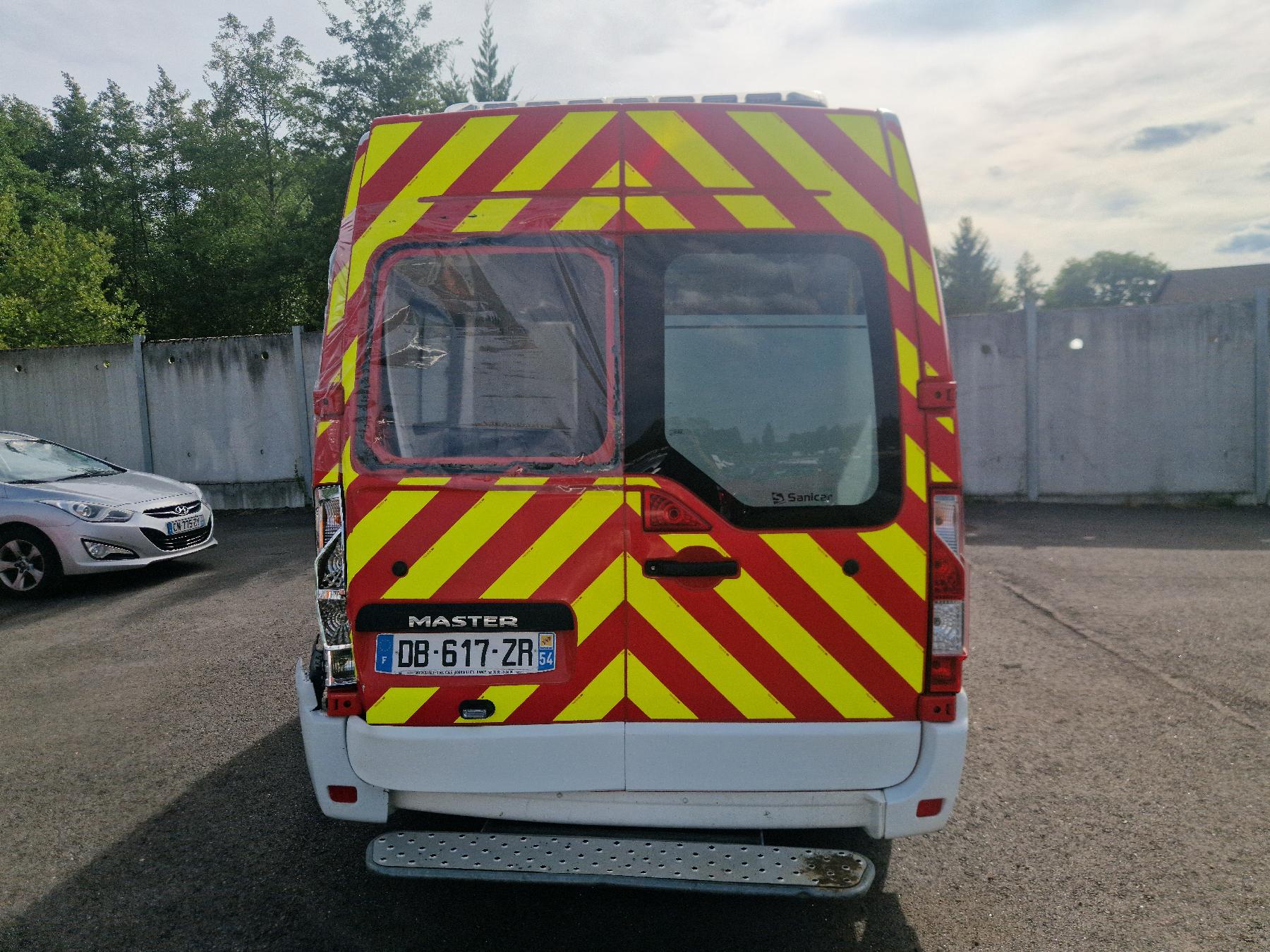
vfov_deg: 58.9
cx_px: 635
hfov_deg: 73.9
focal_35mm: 23
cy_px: 476
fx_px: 844
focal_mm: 5.4
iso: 50
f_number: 1.8
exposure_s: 1/3333
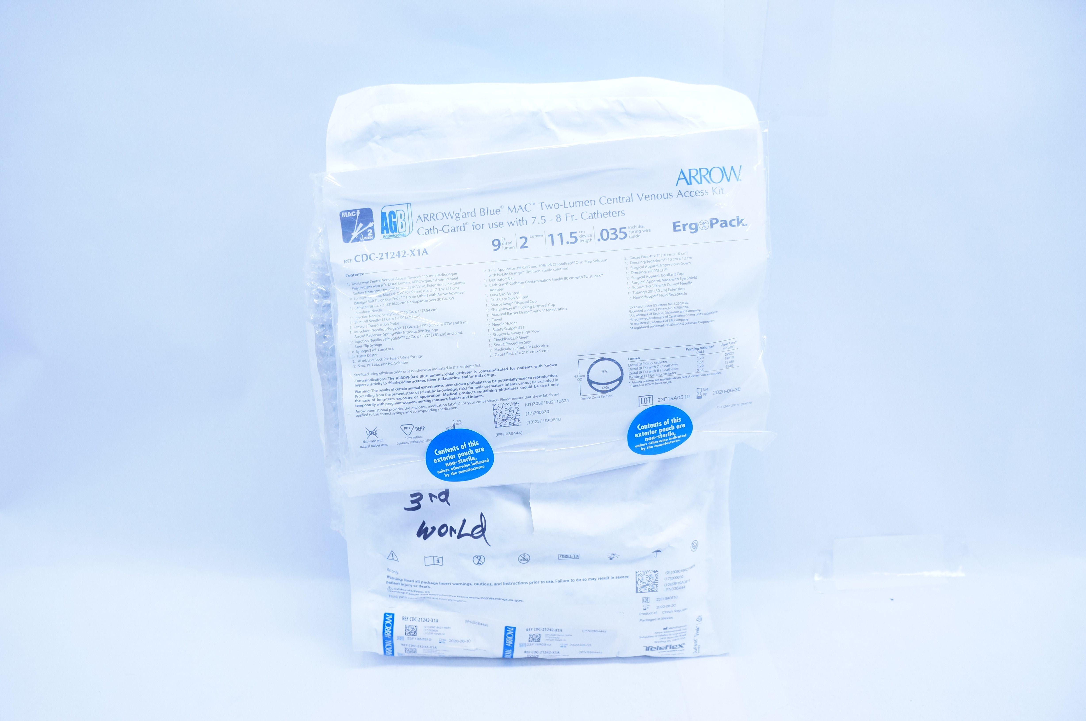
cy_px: 360
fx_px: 814
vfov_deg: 47.8
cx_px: 543
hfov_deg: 67.4
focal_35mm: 27
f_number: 4.5
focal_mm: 18
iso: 800
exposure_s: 1/200
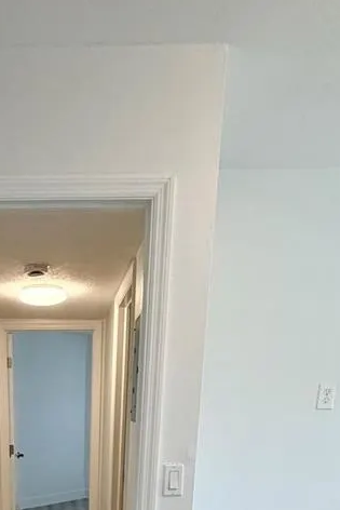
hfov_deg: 34.3
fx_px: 524
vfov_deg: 41.0
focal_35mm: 37
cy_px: 568
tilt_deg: -16.9
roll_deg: +0.1
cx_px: 43
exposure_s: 1/120
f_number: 2.2
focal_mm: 2.22
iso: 160
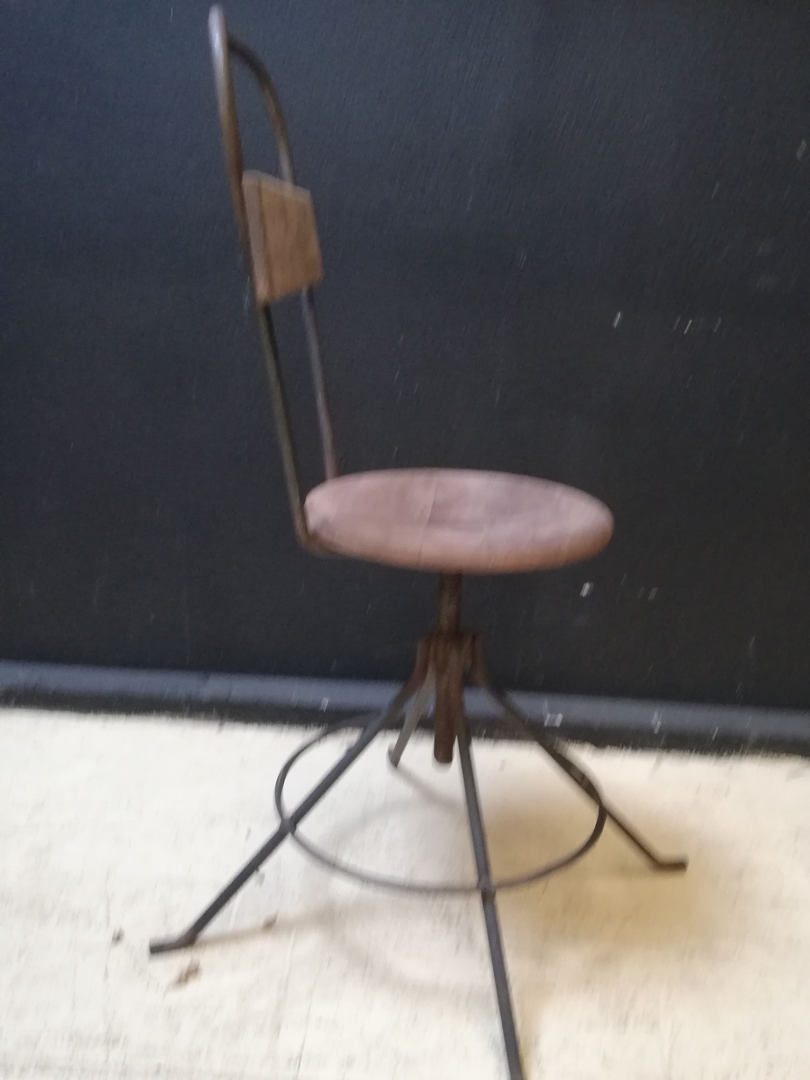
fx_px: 998
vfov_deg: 56.8
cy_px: 540
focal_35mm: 32
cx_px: 405
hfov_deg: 44.2
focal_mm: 3.81
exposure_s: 1/20
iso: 640
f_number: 2.2
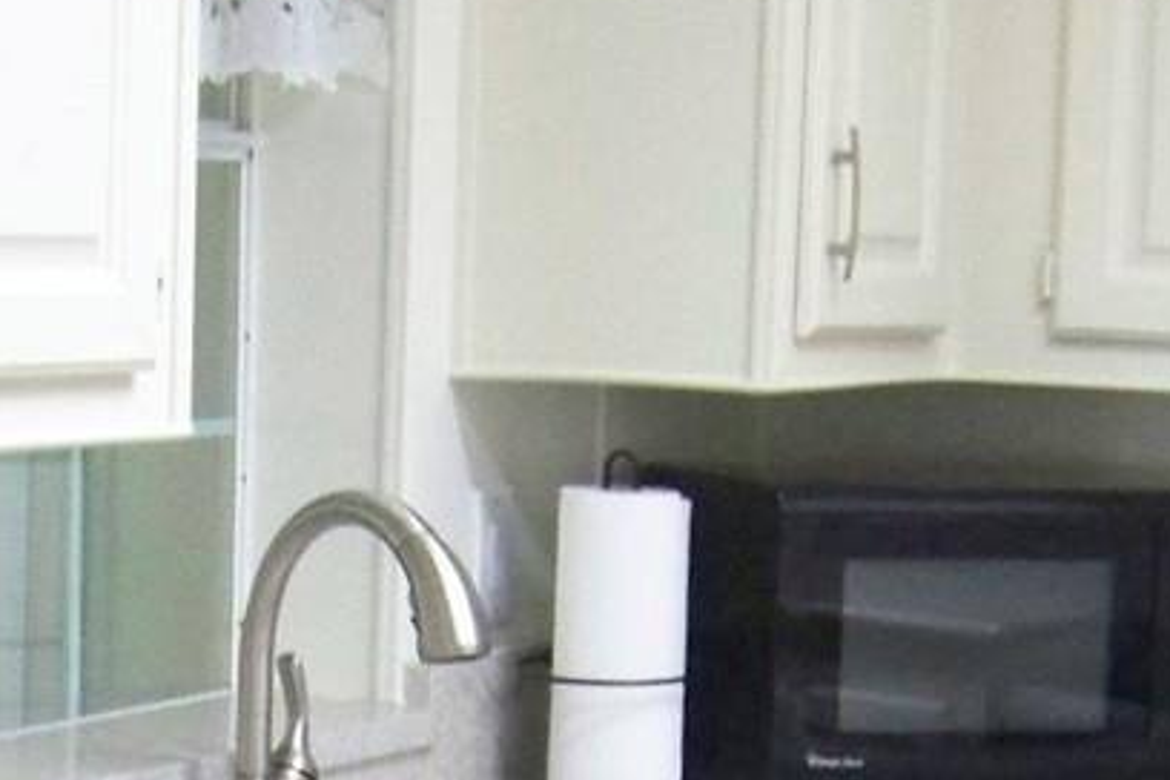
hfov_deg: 13.7
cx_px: -98
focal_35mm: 147
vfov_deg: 9.0
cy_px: 1356
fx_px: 4777
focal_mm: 5.85
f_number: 2.8
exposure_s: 1/30
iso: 320
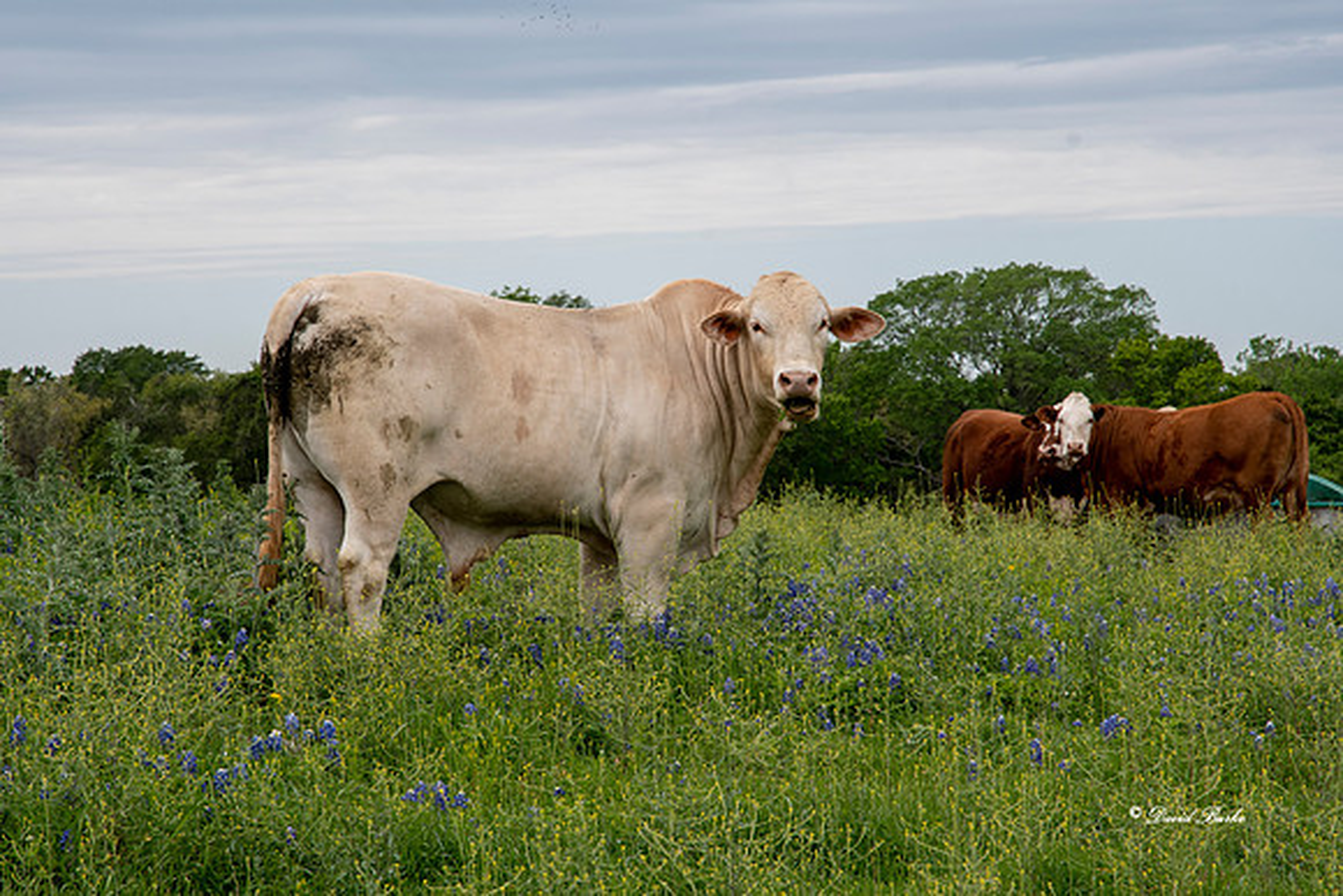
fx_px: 4478
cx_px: 672
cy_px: 448
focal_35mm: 120
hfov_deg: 17.1
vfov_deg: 11.4
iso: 200
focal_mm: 80
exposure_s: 1/250
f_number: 10
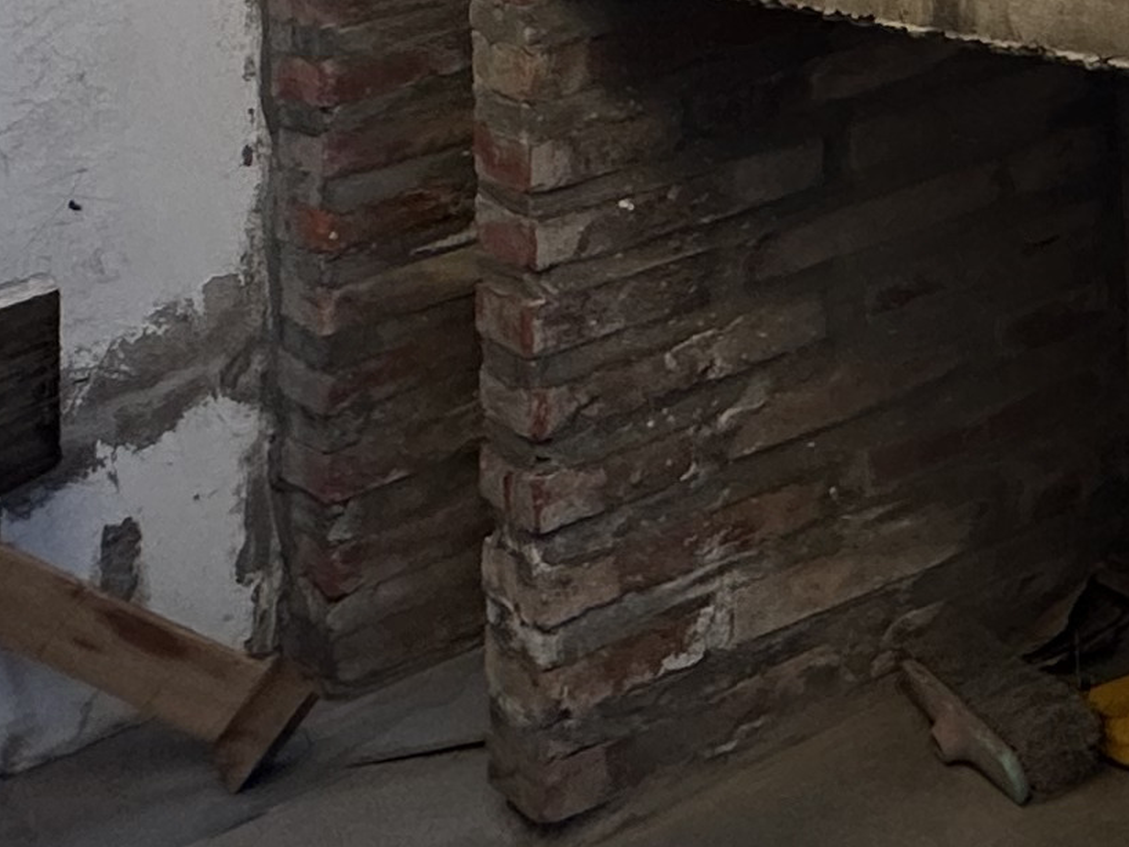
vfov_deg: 16.9
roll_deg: +4.8
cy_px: -750
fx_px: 2251
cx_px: 2062
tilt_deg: +5.3
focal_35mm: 69
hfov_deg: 20.0
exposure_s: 1/587
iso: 40
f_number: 2.2
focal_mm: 2.22
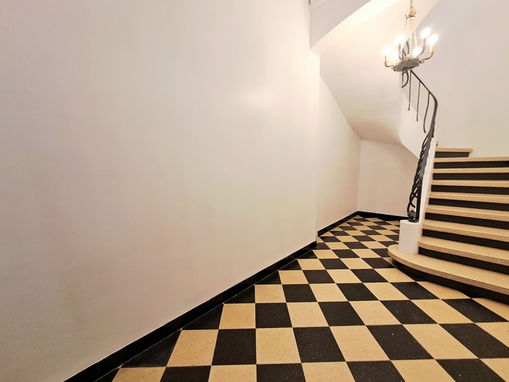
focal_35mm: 13
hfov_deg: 106.2
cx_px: 254
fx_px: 191
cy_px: 191
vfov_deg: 89.9
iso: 200
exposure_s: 1/50
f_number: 2.2
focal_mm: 1.42
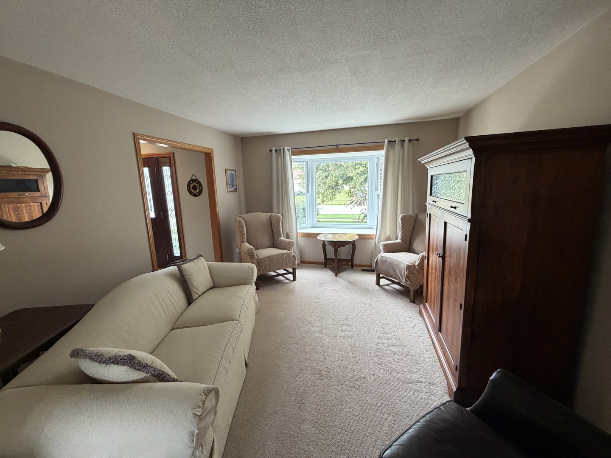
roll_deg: +2.2
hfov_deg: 102.1
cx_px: 306
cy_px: 229
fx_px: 247
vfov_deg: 85.7
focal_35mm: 14
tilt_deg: -9.7
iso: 320
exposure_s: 1/98
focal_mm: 2.22
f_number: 2.2
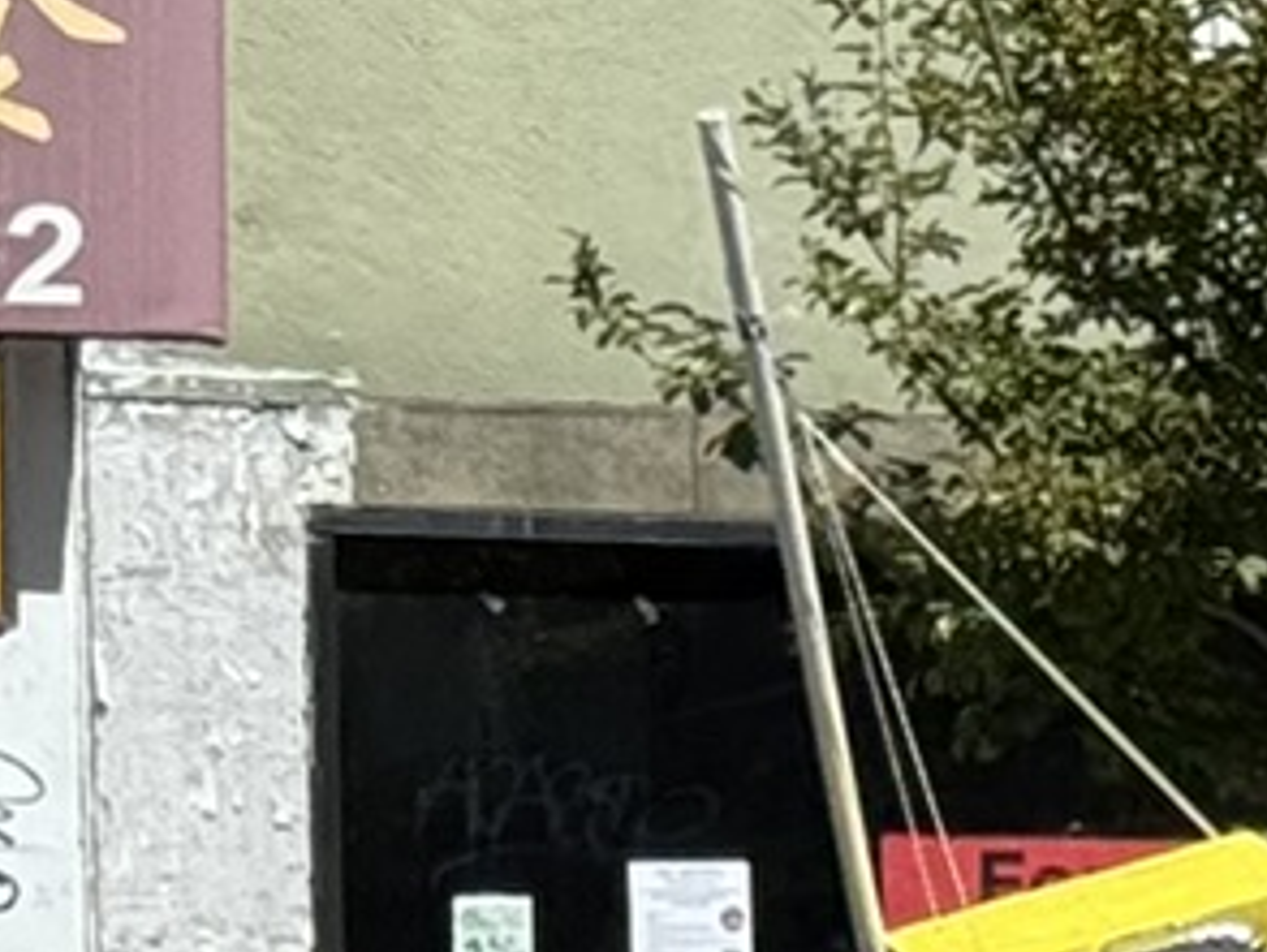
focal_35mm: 334
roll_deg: +0.1
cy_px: 1671
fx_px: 12235
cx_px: 3236
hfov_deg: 5.7
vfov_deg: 4.4
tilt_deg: -2.6
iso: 64
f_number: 1.78
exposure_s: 1/4098
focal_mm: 6.76
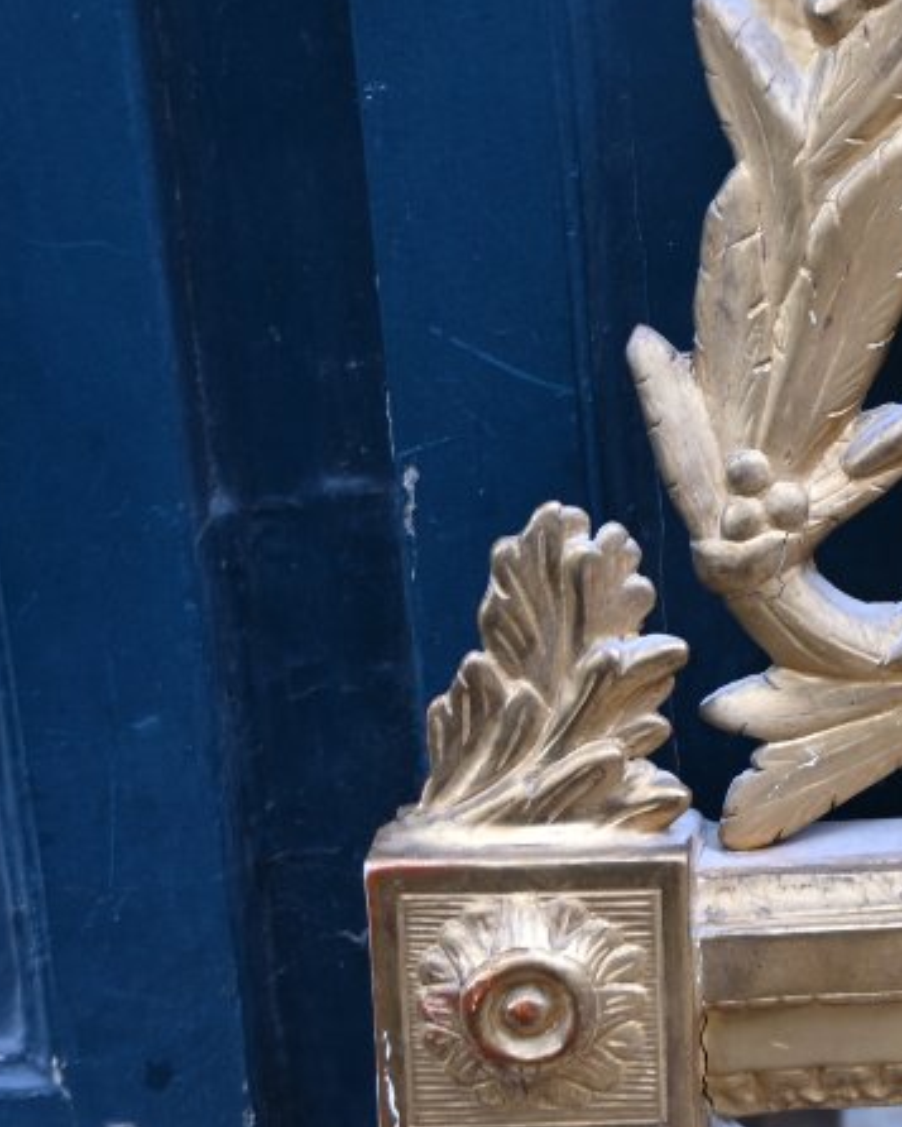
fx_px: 3411
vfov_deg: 18.7
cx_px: 1395
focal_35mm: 102
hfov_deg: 14.0
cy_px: 341
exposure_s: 1/40
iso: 140
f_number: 3.8
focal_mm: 27
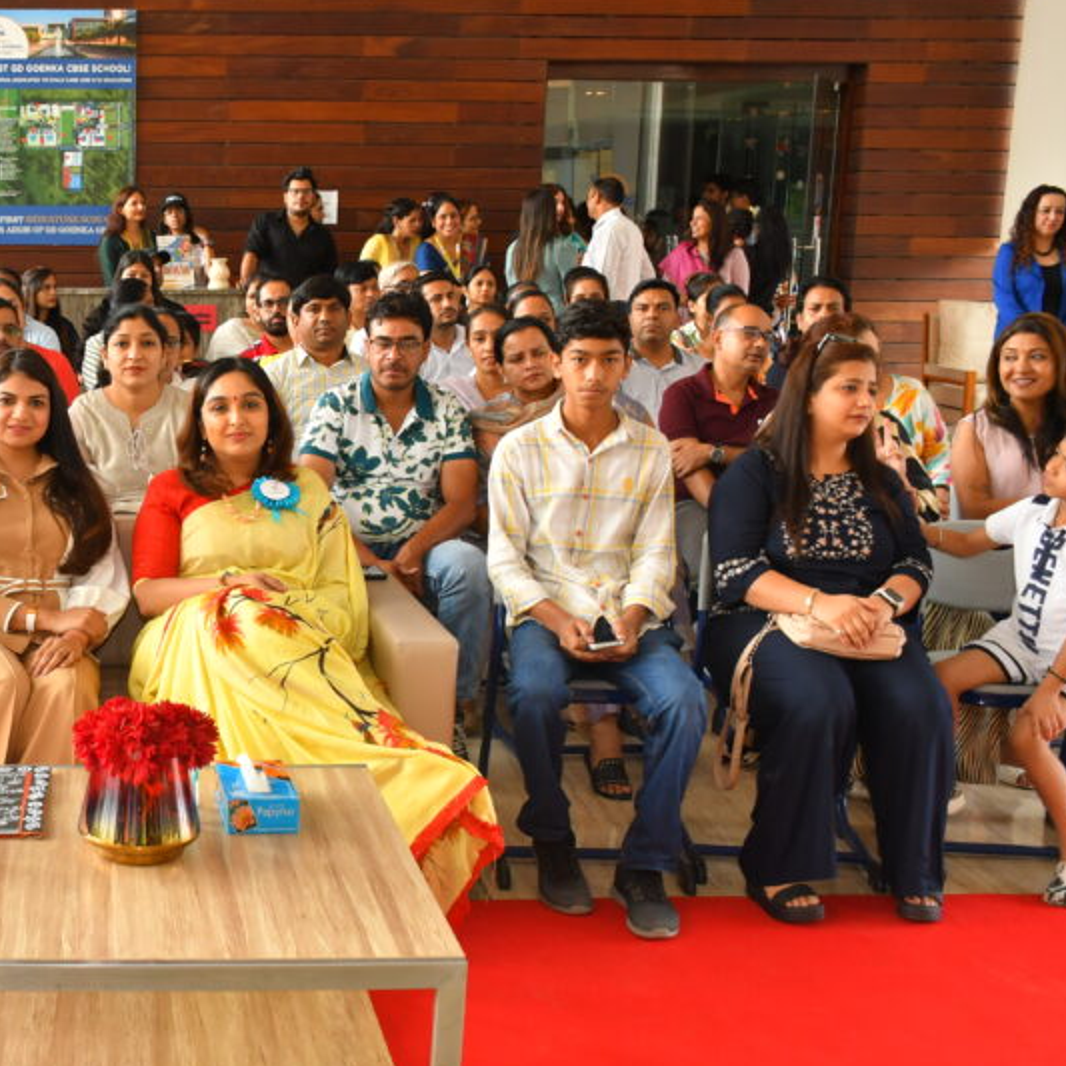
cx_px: 88
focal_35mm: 49
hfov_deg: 32.8
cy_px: 593
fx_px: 1707
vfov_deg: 34.6
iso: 320
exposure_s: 1/125
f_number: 4.5
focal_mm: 20
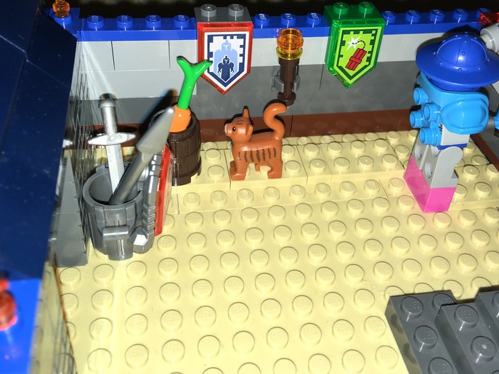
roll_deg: -4.7
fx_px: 548
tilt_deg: -38.8
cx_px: 262
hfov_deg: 49.0
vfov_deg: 37.5
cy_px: 144
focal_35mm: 38
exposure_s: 1/133
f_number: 2.2
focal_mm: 4.15
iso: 25
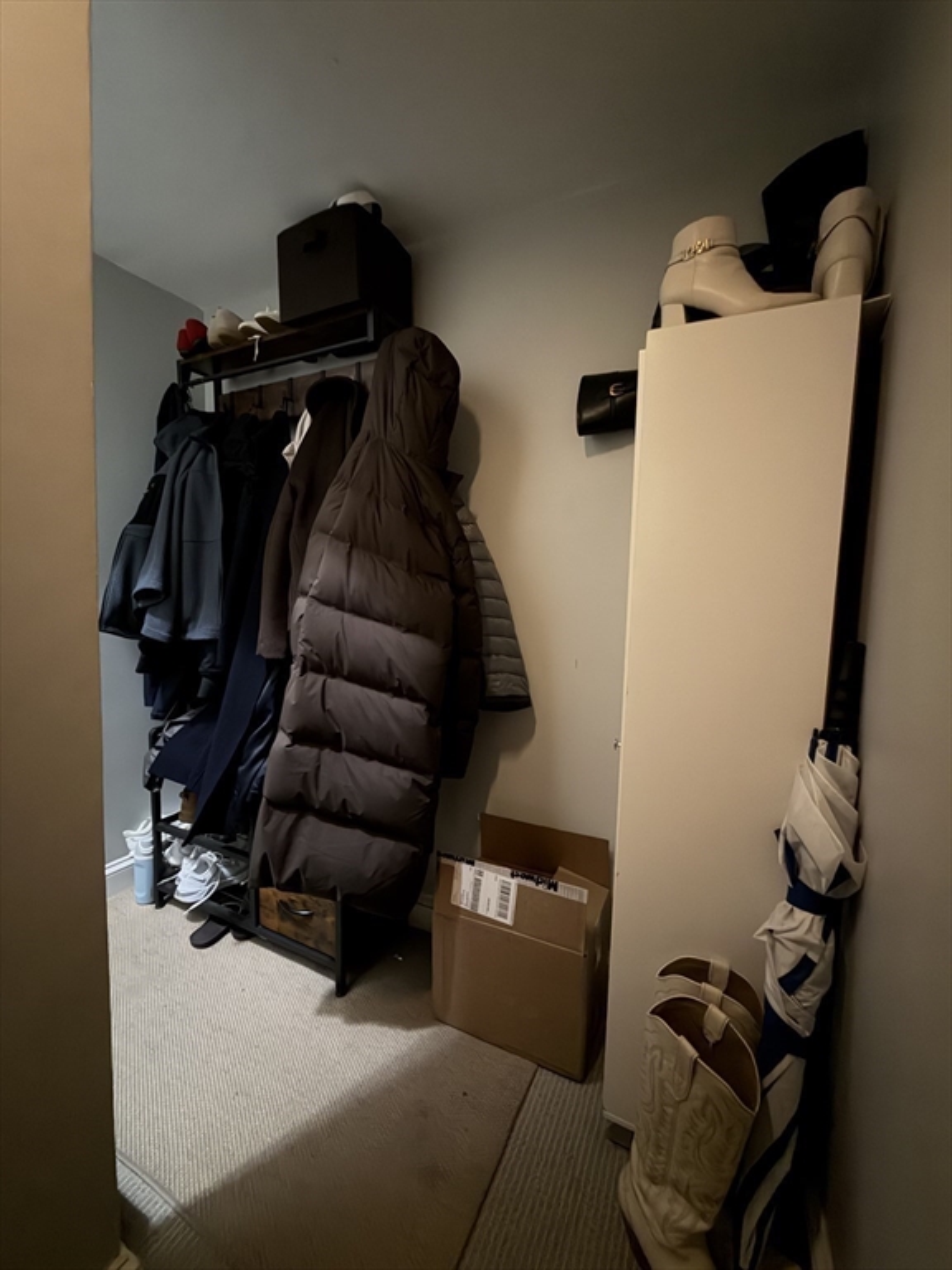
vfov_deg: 102.1
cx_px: 476
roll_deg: -1.5
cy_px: 635
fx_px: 513
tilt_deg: -4.0
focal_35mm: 14
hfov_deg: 85.7
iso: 1000
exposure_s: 1/9
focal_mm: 2.22
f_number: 2.2
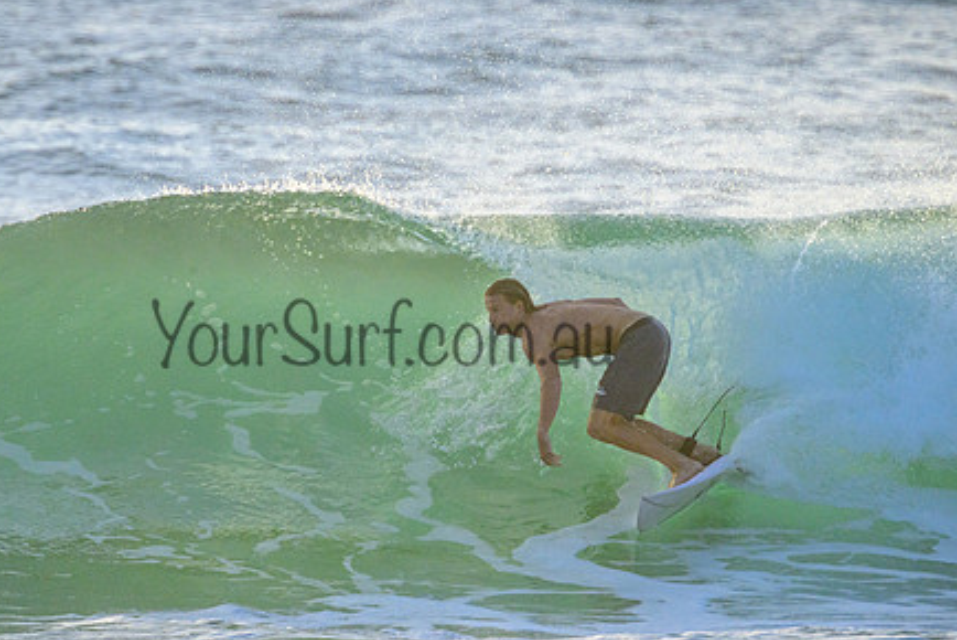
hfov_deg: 1.9
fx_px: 28436
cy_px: 314
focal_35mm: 1069
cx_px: 379
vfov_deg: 1.3
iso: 1800
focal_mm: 800
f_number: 11
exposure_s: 1/2000
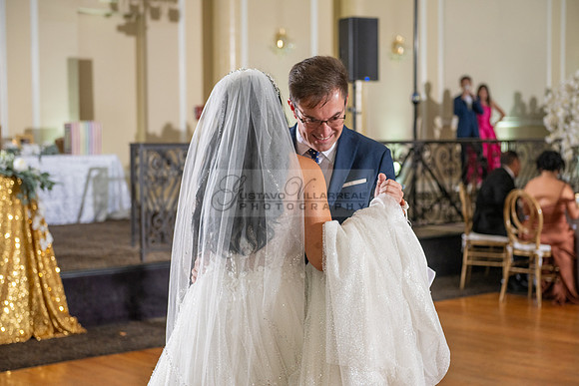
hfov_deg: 28.8
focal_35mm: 70
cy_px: 193
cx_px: 290
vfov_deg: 19.5
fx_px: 1126
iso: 800
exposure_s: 1/160
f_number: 4
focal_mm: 70
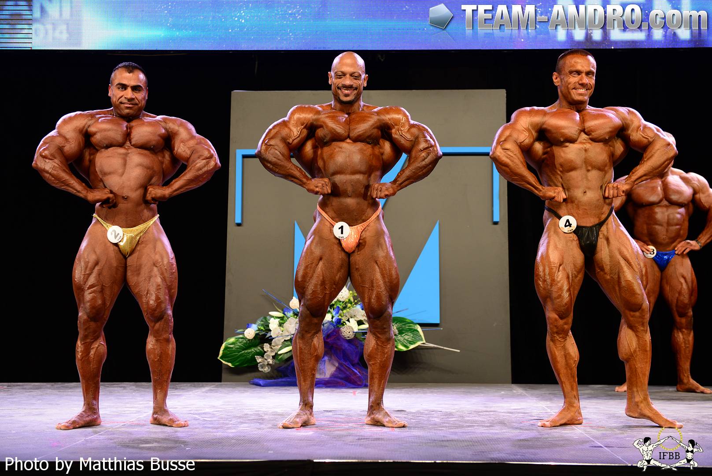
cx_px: 356
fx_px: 1108
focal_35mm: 56
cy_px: 238
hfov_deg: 35.6
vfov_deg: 24.2
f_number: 3.2
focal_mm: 56
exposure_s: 1/125
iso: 640
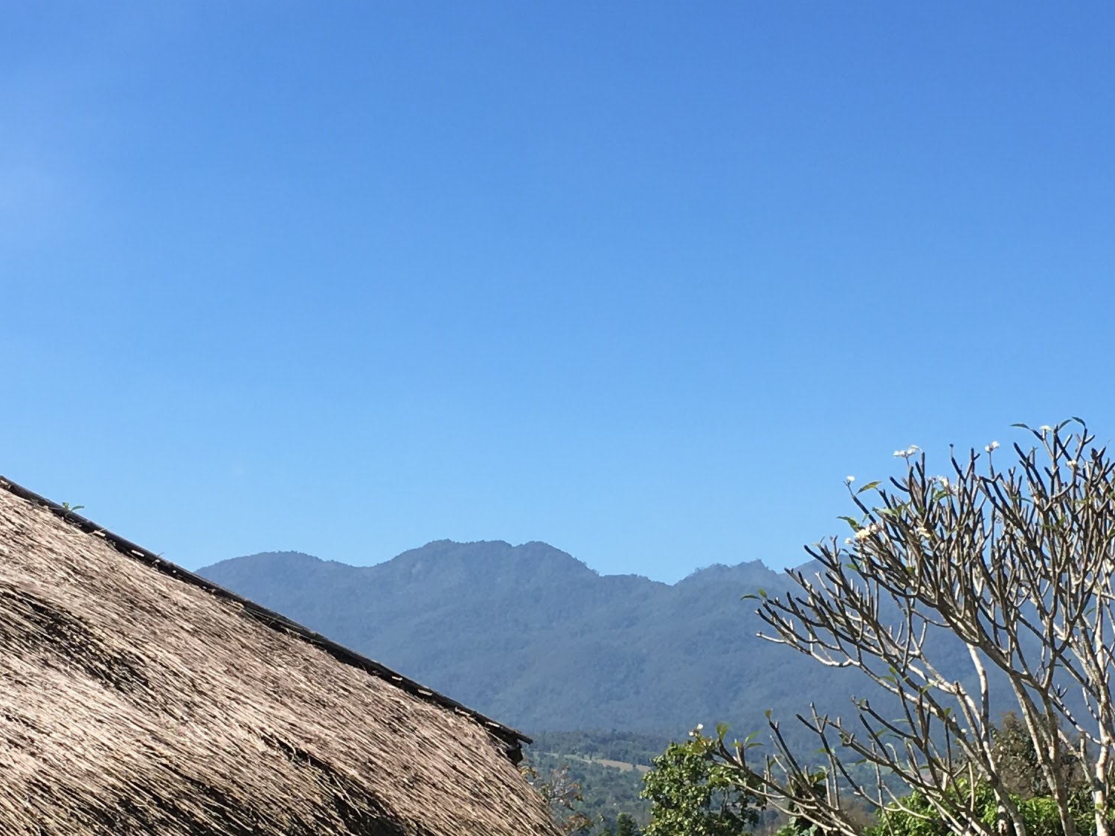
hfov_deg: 24.9
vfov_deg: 18.5
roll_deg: -2.2
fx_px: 2512
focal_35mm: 78
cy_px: 776
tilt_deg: -0.4
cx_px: 705
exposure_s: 1/1282
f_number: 2.2
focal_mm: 4.15
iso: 25
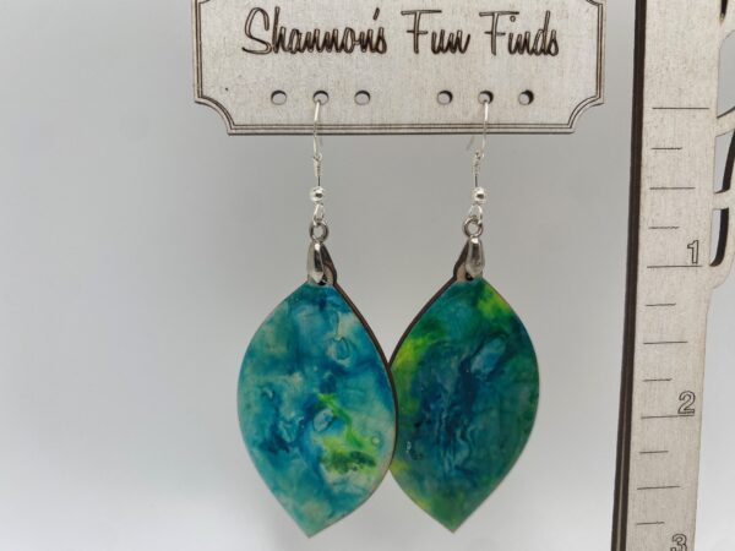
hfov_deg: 67.3
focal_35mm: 26
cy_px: 276
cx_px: 368
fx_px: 552
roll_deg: -3.0
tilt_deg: -16.4
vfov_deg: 53.1
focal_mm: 4.25
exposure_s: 1/361
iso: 32
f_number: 1.8
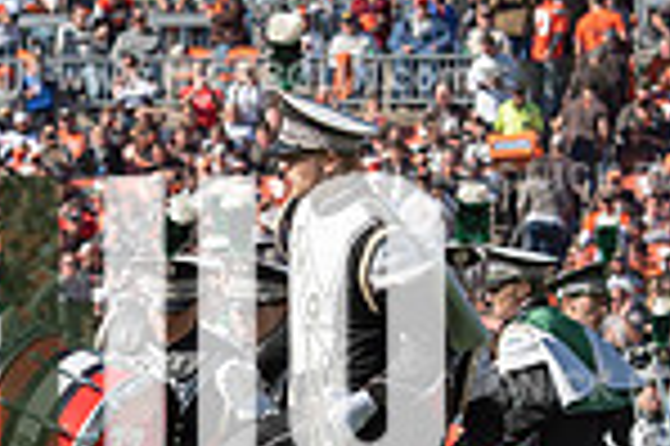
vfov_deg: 3.5
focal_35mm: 397
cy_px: 390
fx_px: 7380
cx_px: 126
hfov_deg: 5.2
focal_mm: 102
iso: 400
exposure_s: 1/2500
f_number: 5
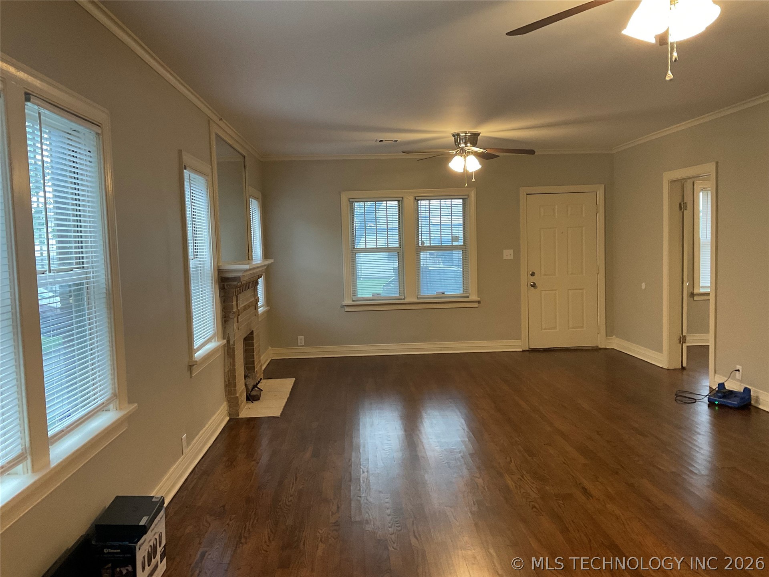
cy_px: 288
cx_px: 384
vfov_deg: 48.2
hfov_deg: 61.7
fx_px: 644
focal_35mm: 29
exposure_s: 1/60
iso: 100
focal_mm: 3
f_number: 1.8
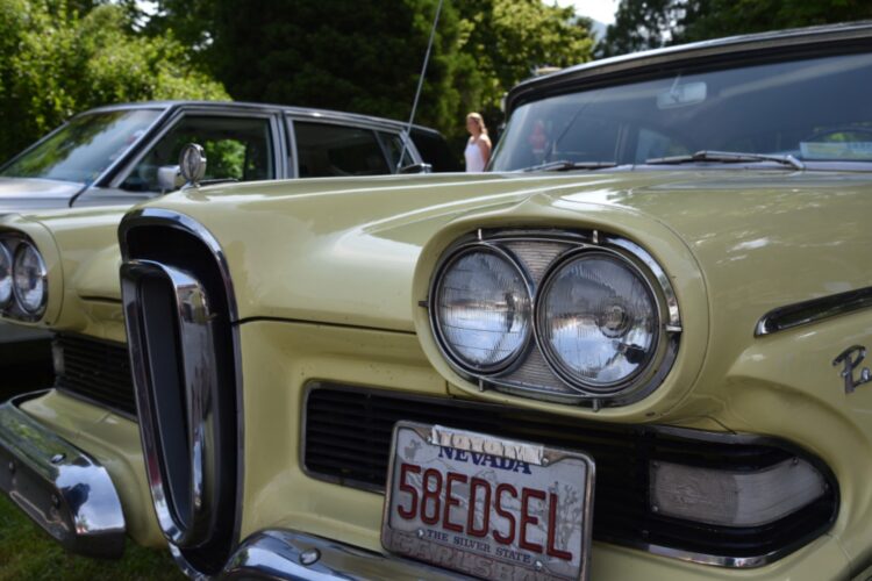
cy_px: 290
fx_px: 920
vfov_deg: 35.1
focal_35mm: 38
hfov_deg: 50.7
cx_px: 436
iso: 250
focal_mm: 38
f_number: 8
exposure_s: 1/250
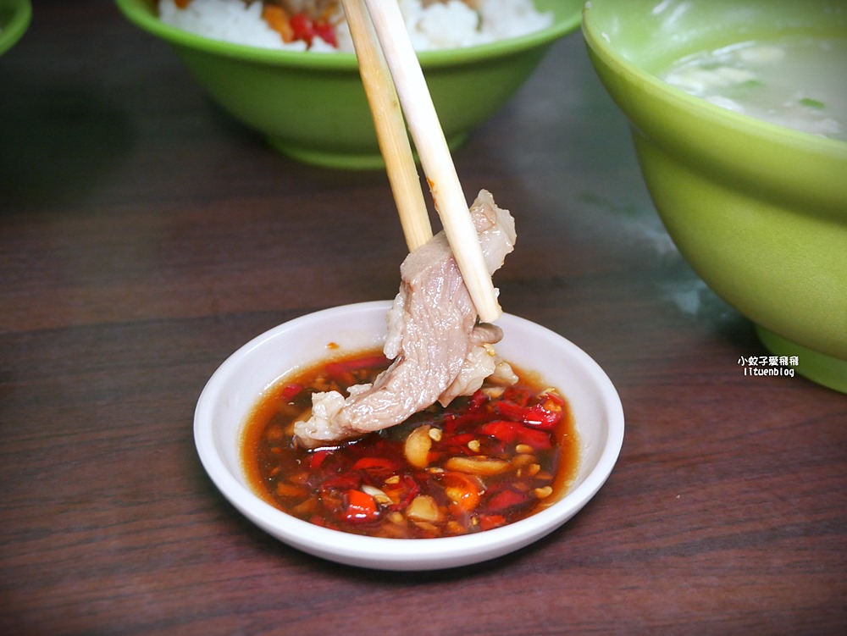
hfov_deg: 39.6
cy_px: 318
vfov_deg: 30.3
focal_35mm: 48
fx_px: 1175
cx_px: 424
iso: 1600
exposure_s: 1/60
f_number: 4.9
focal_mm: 24
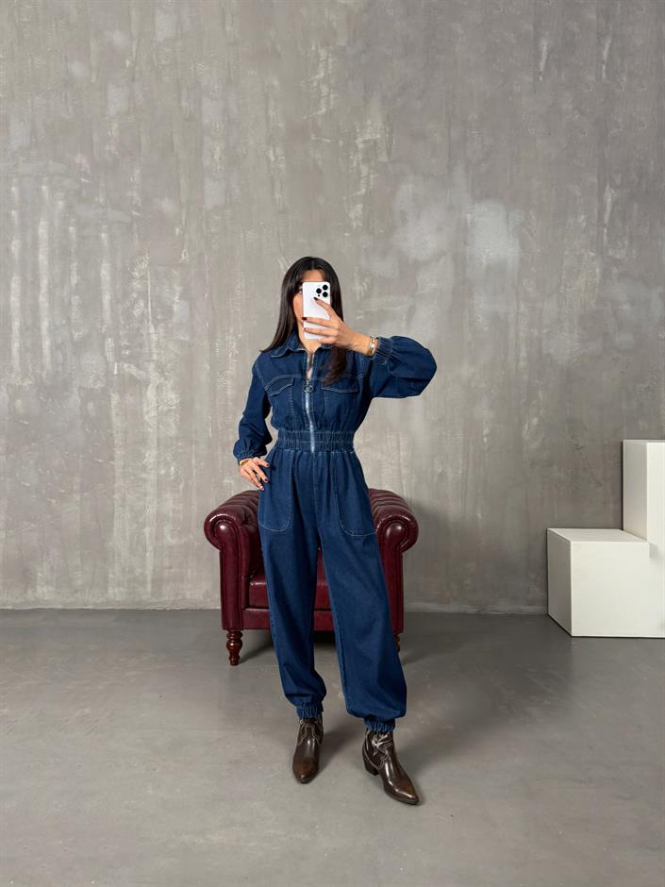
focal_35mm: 24
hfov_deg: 56.8
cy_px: 444
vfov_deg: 71.6
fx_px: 615
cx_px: 332
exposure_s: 1/98
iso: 200
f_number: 1.78
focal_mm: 6.76
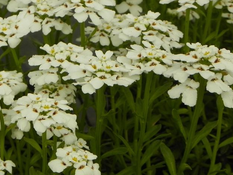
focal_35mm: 222
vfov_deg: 6.7
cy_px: 108
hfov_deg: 8.9
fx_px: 1494
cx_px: 49
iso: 160
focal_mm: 23
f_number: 5
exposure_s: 1/800
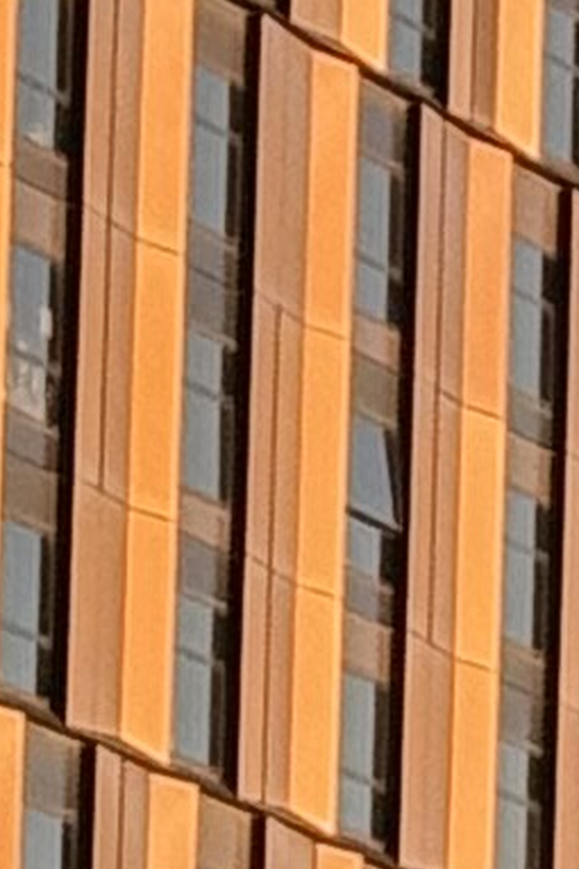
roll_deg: -0.3
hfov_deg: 2.5
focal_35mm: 526
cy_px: 1411
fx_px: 12700
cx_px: 3422
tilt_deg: +7.6
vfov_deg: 3.9
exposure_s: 1/928
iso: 64
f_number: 1.78
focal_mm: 6.76
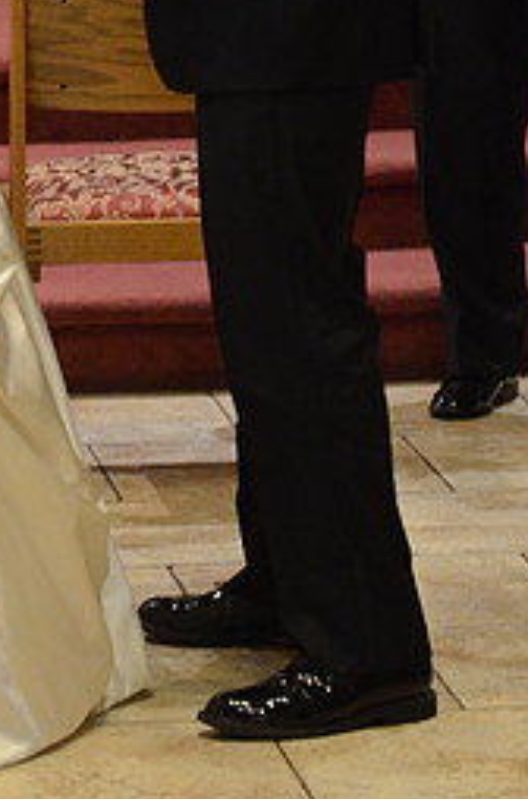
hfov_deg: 5.7
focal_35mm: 240
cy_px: -88
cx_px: 6
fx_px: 5309
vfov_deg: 8.5
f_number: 5.6
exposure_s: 1/60
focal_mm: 70
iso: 3200
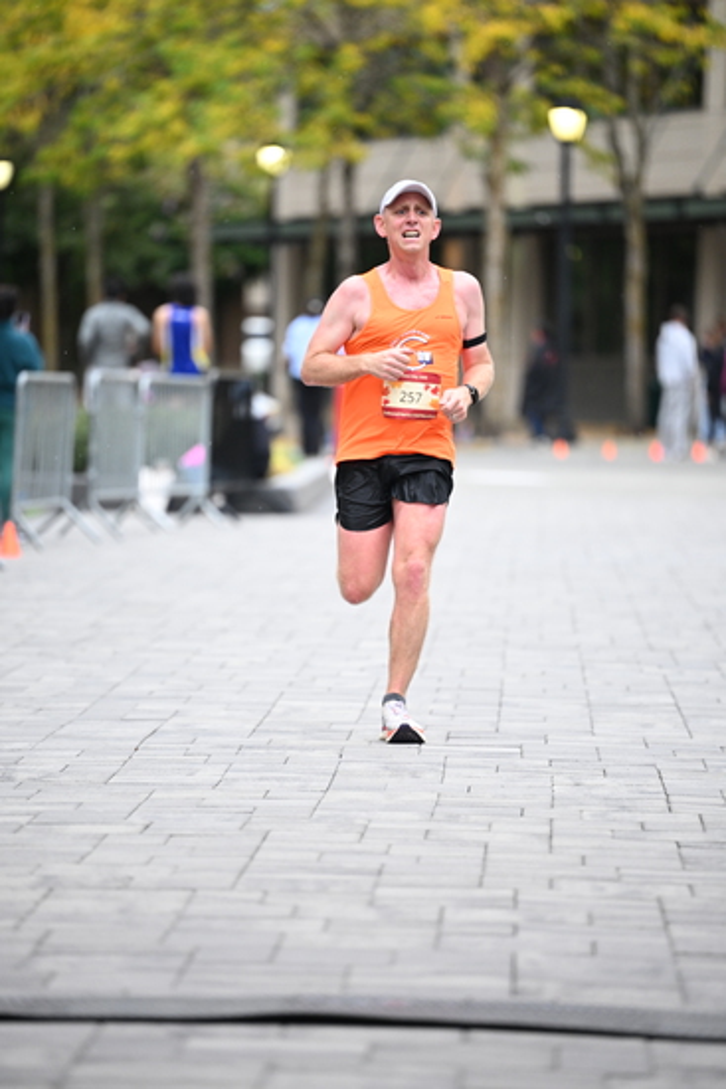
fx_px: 5592
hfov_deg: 7.4
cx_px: 363
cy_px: 544
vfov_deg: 11.1
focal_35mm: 185
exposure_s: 1/1250
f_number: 2.8
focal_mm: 185
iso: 1600
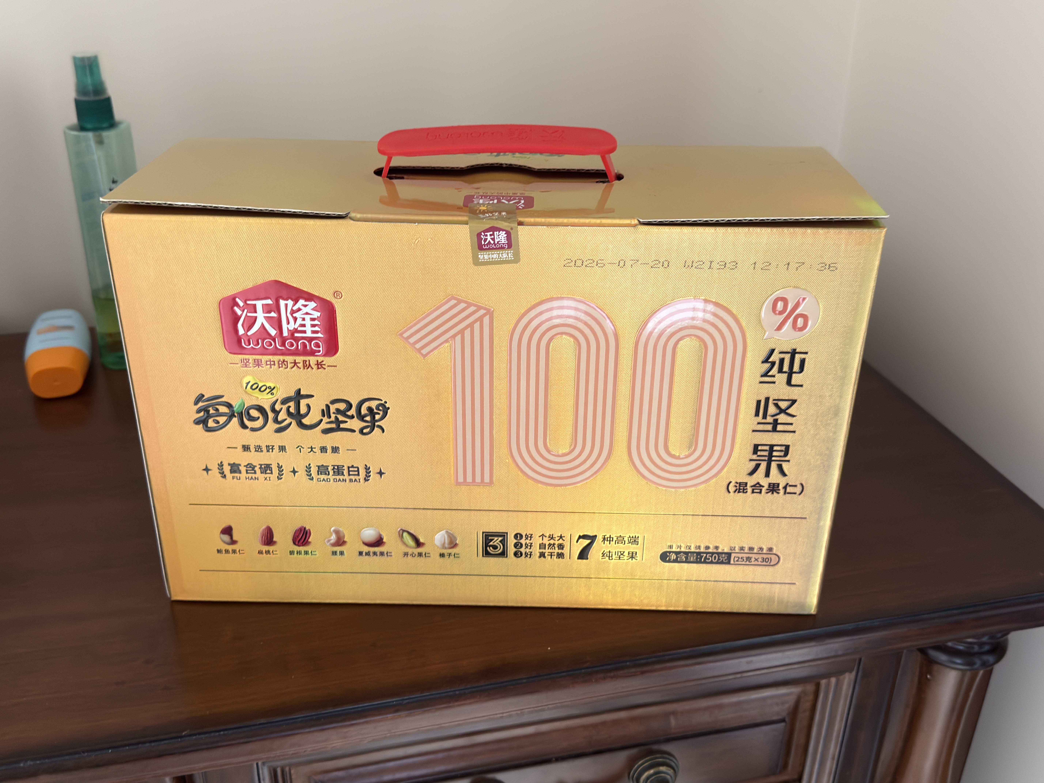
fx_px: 1056
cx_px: 522
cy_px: 392
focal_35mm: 35
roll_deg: +0.4
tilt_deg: -26.9
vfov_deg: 40.7
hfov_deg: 52.6
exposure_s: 1/40
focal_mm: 6.76
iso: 320
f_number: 1.78
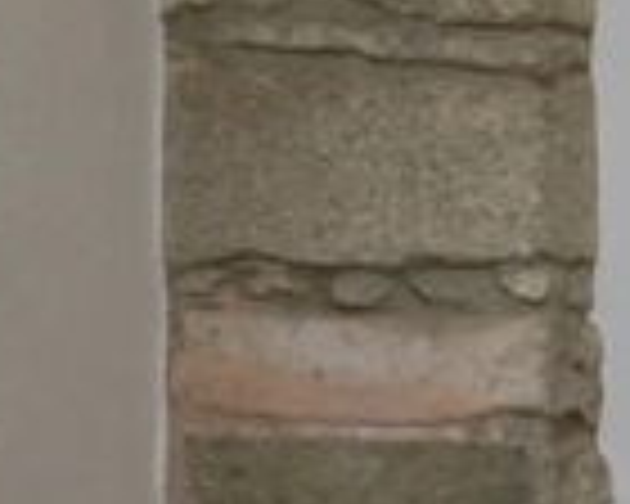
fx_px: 3356
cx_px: 1516
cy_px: 421
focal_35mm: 180
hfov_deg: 9.5
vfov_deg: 8.6
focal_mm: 28
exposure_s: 1/160
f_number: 4
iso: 1600
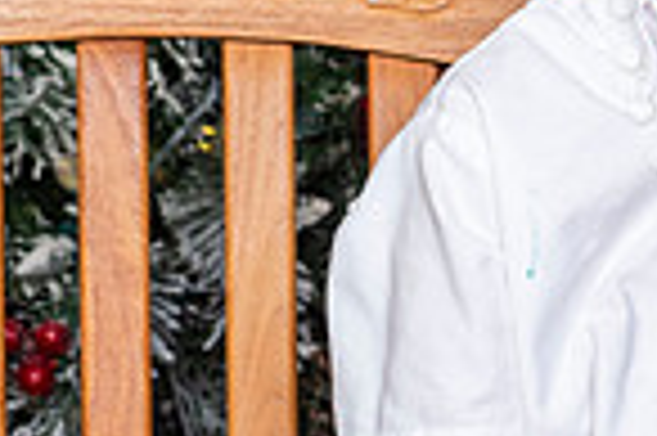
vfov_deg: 4.1
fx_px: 6143
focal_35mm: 337
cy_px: -22
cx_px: 1040
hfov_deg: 6.0
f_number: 8
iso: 400
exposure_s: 1/125
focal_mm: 85
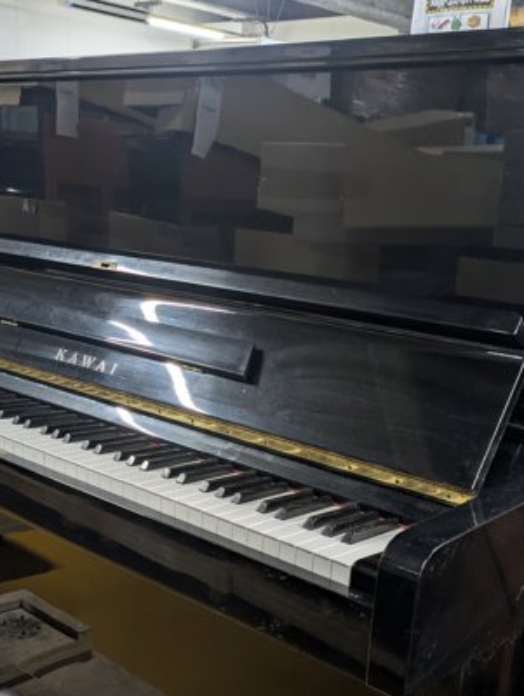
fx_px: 906
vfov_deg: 41.4
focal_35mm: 45
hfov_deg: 32.2
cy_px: 468
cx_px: 252
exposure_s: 1/25
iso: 162
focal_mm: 5.43
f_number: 1.89
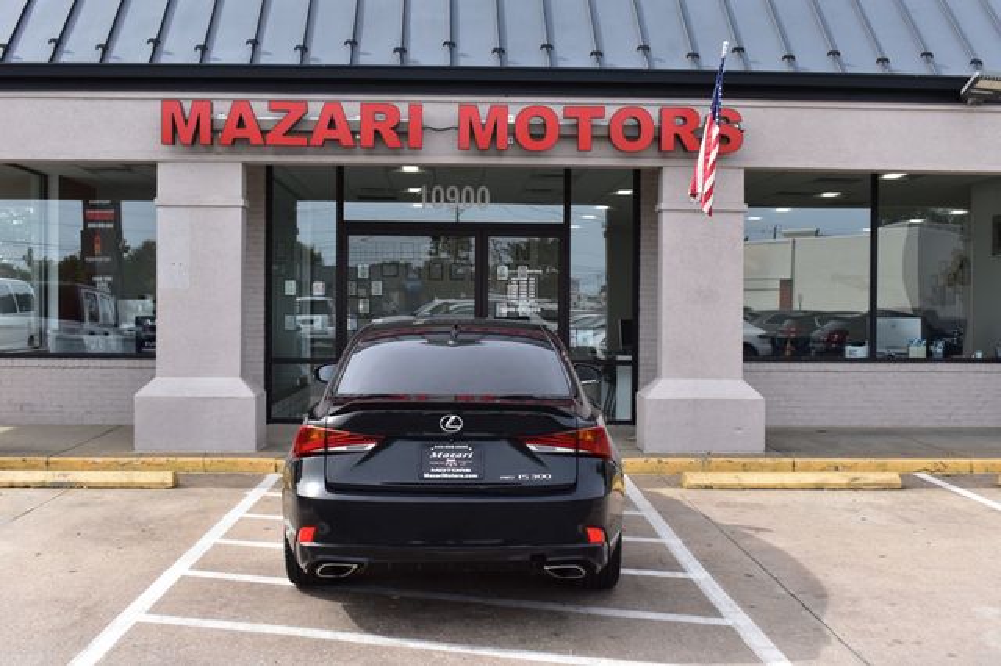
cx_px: 500
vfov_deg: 31.9
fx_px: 1167
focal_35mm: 42
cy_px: 333
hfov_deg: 46.4
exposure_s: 1/320
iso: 400
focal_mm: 28
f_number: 10
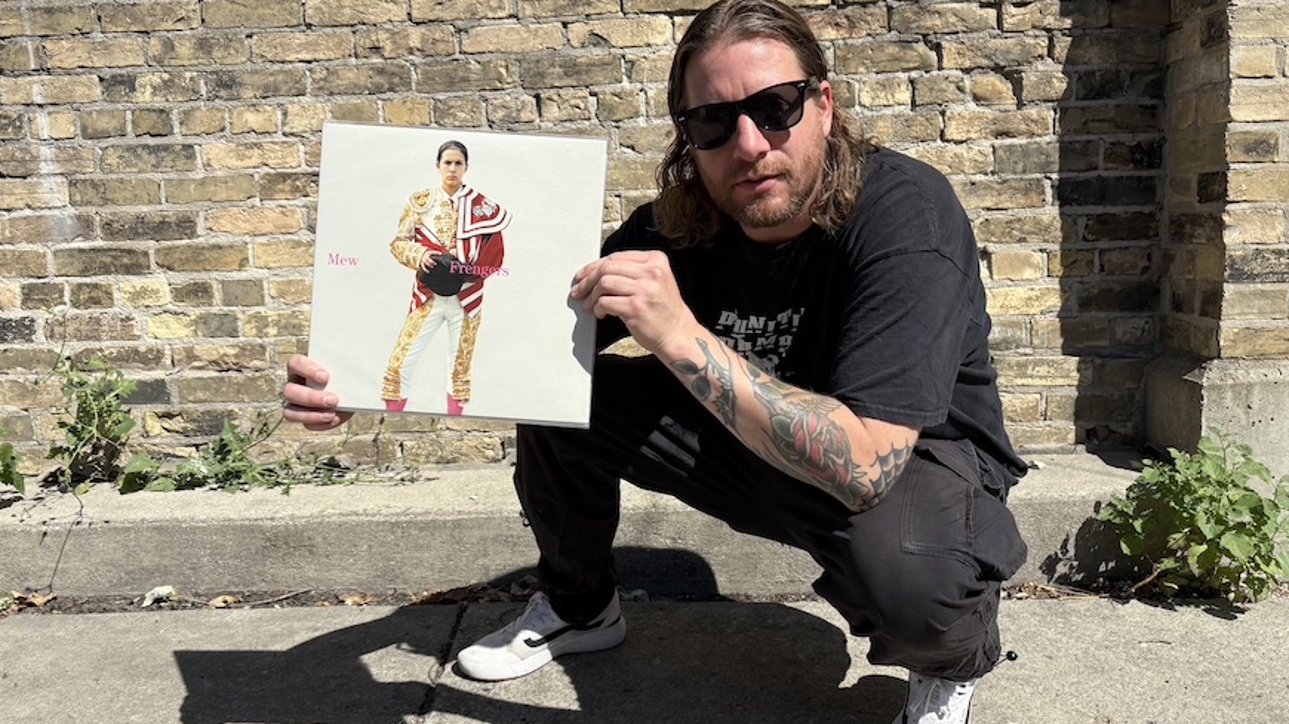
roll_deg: +2.5
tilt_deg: -8.4
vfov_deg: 40.1
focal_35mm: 29
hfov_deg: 66.1
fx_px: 991
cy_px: 320
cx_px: 639
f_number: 1.6
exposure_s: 1/6993
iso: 50
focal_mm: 5.96
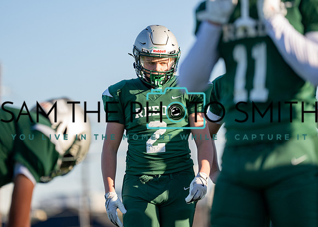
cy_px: 98
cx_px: 149
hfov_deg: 8.1
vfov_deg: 5.8
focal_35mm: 248
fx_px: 2237
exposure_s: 1/2500
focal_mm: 200
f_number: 2.8
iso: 320
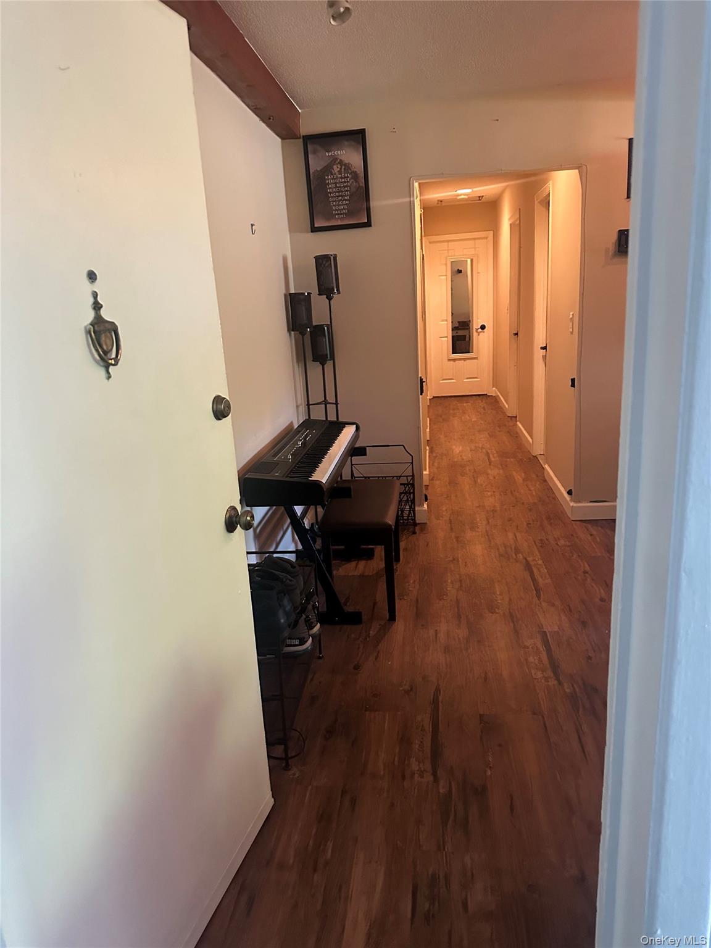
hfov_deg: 56.8
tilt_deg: -16.0
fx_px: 657
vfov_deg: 71.6
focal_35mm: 24
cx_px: 356
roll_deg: +4.3
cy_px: 474
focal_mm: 6.86
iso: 800
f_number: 1.78
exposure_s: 1/60
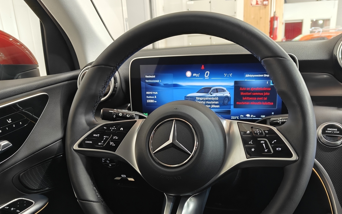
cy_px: 140
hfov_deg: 61.1
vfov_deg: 40.2
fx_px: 289
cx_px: 189
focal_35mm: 31
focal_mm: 5.59
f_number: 1.8
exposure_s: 1/33
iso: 125
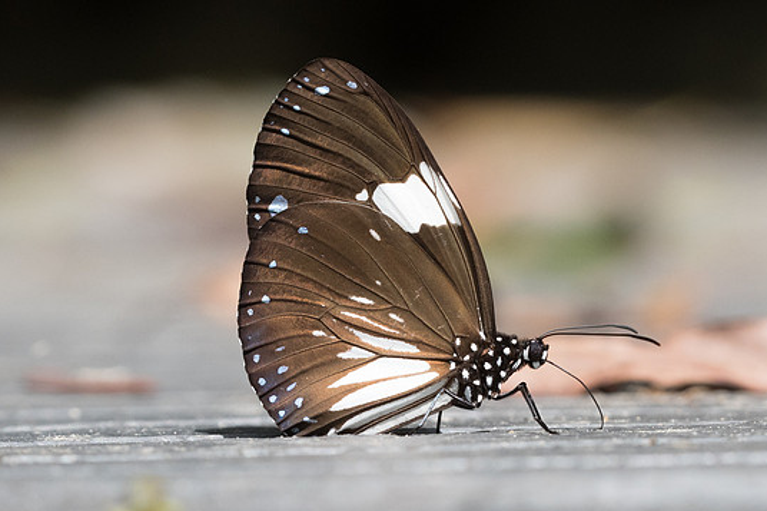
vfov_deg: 3.1
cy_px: 339
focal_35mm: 447
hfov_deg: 4.6
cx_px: 368
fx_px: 9520
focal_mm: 150
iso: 800
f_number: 9
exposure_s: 1/1250
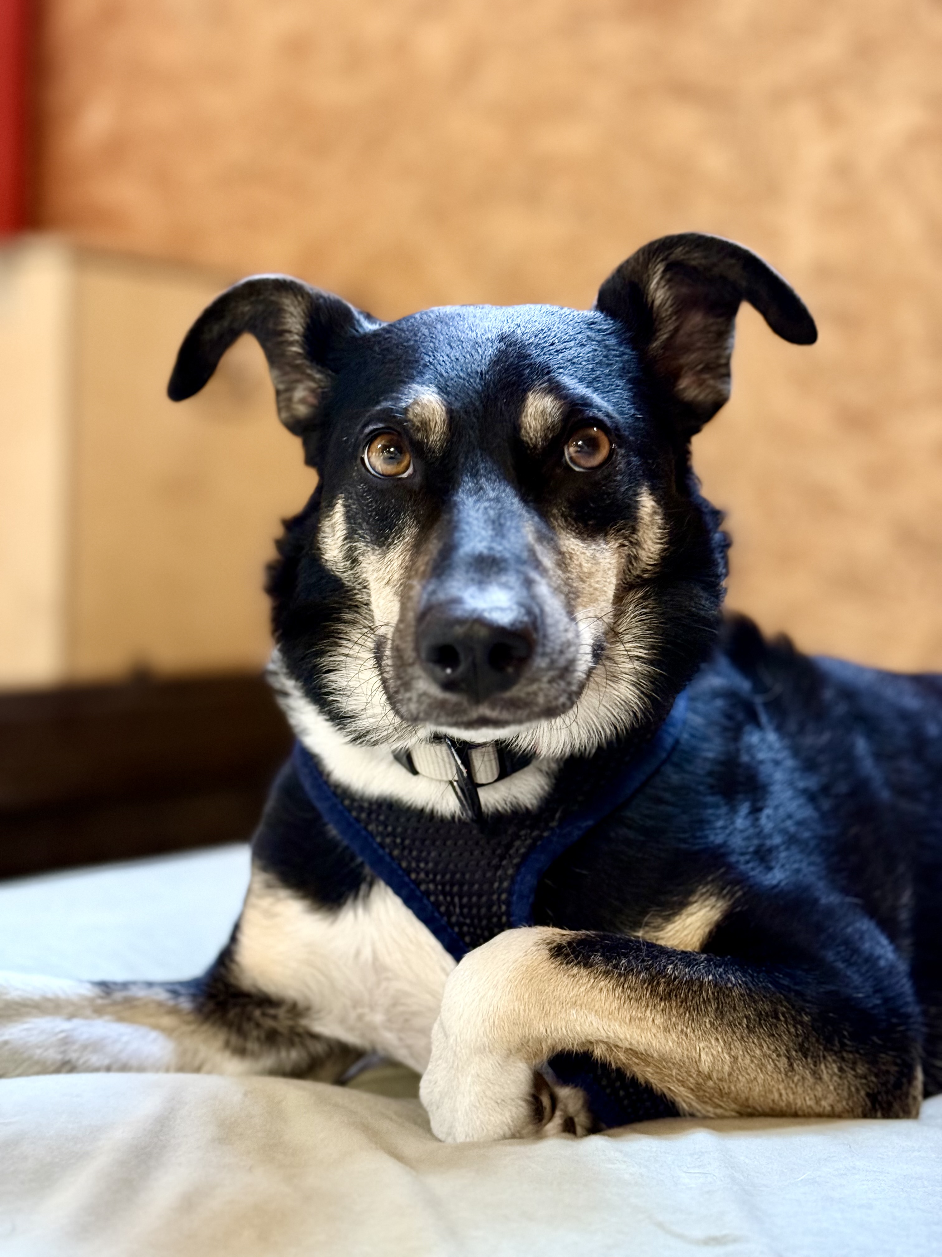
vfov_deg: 39.7
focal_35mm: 48
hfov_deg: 30.3
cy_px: 628
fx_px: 1742
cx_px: 471
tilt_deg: -3.7
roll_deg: -3.1
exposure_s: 1/33
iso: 500
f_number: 1.78
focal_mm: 6.76
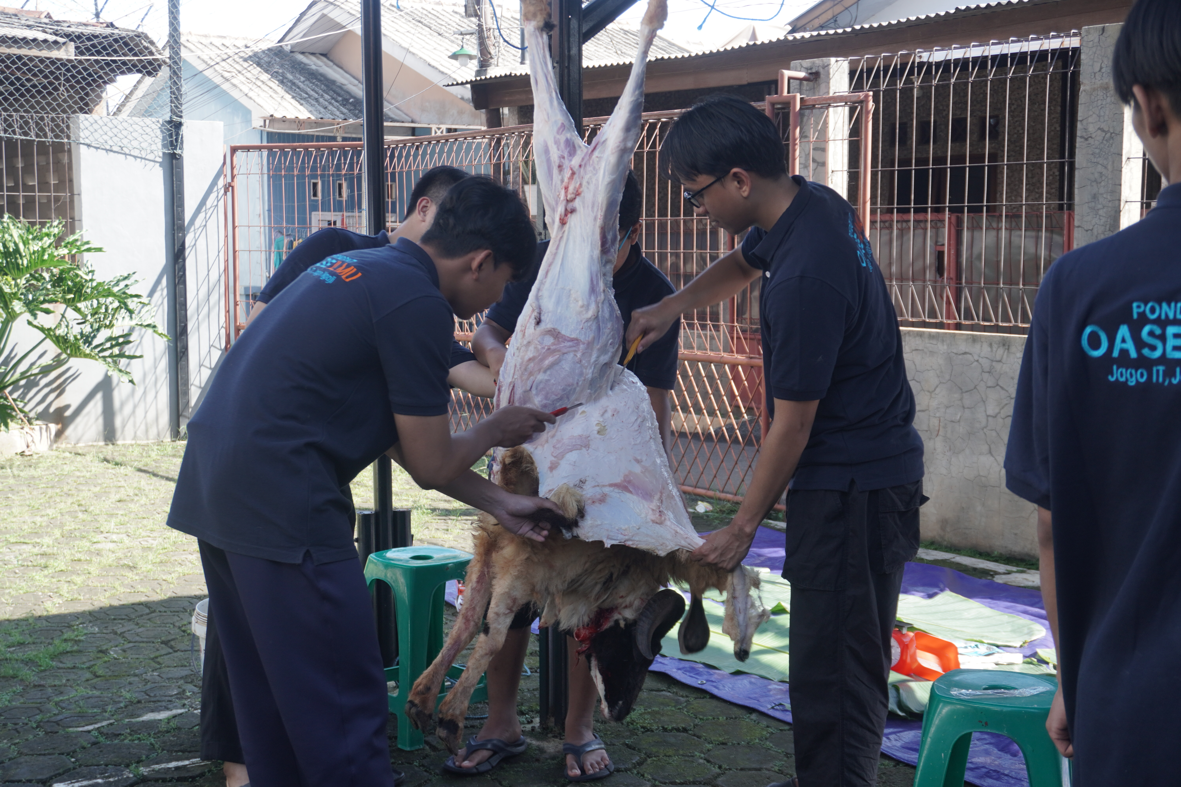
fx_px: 1525
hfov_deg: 42.3
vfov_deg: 28.9
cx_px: 590
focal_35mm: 46
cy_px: 394
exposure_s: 1/60
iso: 200
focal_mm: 31
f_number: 5.6
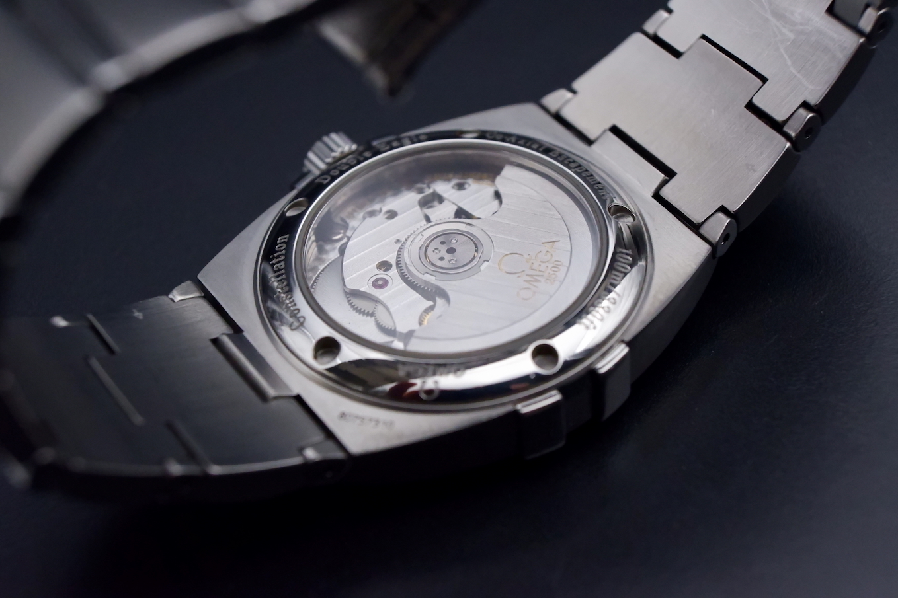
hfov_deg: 33.9
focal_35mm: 59
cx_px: 449
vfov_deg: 23.0
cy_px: 299
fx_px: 1471
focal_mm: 39
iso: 6400
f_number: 6.4
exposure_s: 1/4000
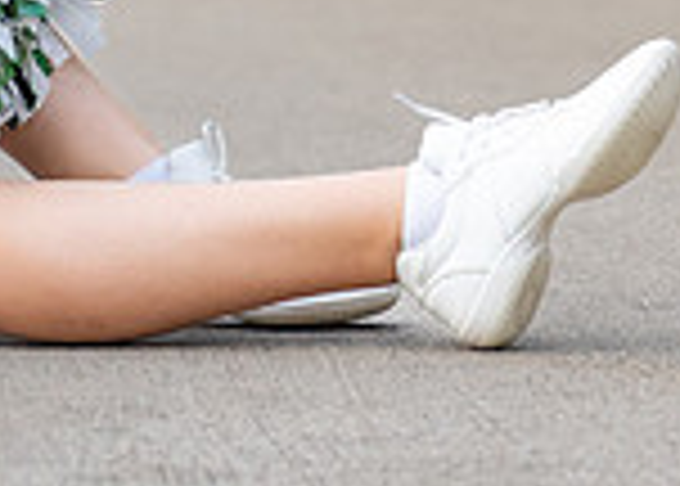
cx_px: -529
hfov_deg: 4.8
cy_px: -185
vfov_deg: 3.5
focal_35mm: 415
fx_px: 8018
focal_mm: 70
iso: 640
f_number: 2.8
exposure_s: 1/1000
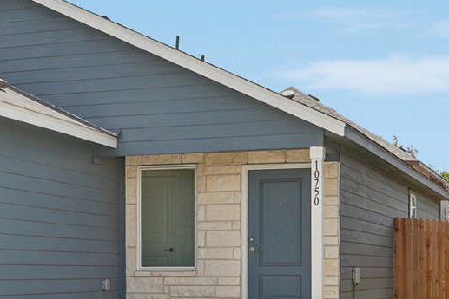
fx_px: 1192
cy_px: 165
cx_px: -23
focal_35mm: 96
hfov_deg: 20.5
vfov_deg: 14.3
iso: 100
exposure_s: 1/320
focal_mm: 30.5
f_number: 8
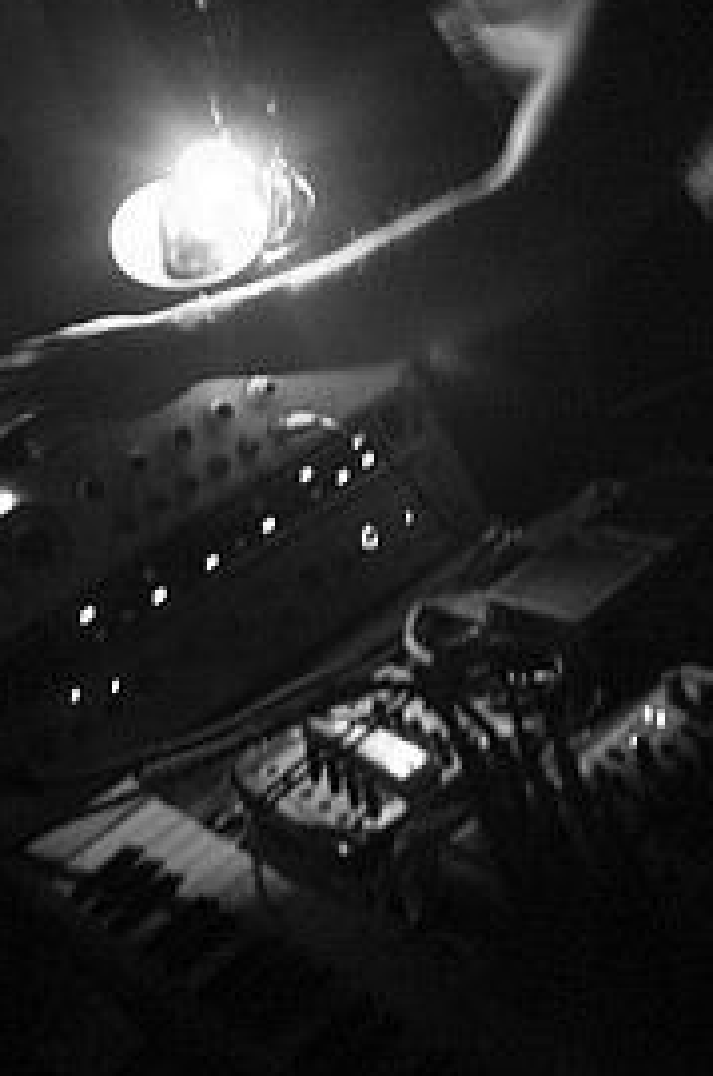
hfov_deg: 26.9
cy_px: 263
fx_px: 1491
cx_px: 321
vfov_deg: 38.6
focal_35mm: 50
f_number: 3.2
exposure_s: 1/13
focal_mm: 20
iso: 800
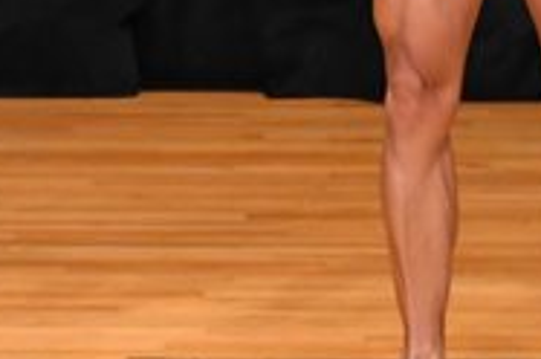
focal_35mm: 1183
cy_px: -226
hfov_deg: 1.7
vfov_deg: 1.2
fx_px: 17747
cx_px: -103
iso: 4000
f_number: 5.6
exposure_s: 1/400
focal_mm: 190
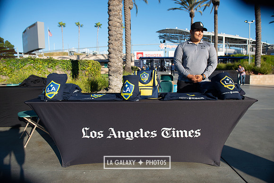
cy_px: 92
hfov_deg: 73.7
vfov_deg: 53.2
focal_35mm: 24
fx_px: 183
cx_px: 137
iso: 200
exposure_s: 1/1600
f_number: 4
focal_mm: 24
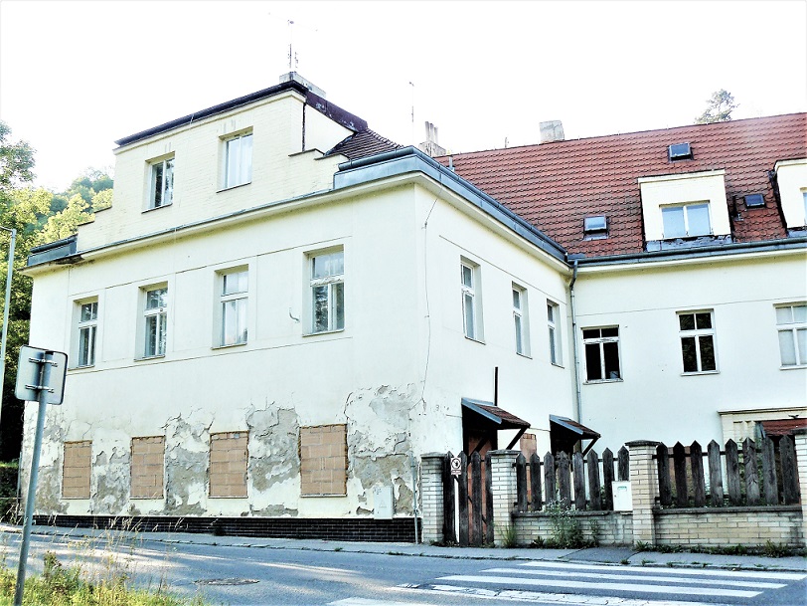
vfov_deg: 39.7
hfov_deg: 51.4
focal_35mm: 36
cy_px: 303
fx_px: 839
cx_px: 404
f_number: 4
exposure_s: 1/125
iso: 100
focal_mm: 6
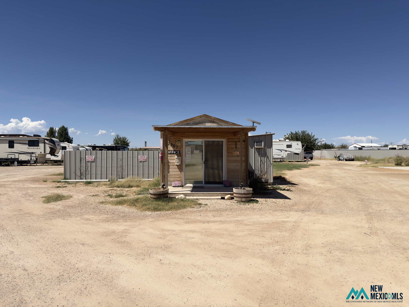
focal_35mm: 24
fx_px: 284
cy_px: 154
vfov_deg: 56.8
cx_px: 204
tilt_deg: +0.0
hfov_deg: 71.6
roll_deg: -0.5
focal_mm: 6.76
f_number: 1.78
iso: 64
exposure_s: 1/8264
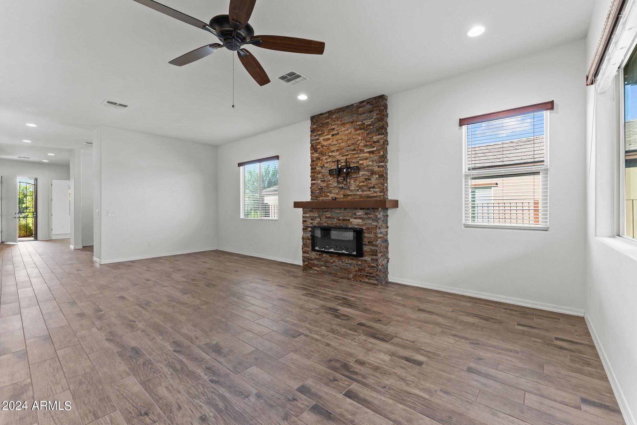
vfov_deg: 76.9
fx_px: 267
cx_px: 318
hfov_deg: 100.0
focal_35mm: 15
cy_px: 212
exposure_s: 1/4
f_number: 8
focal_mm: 15.1
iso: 400
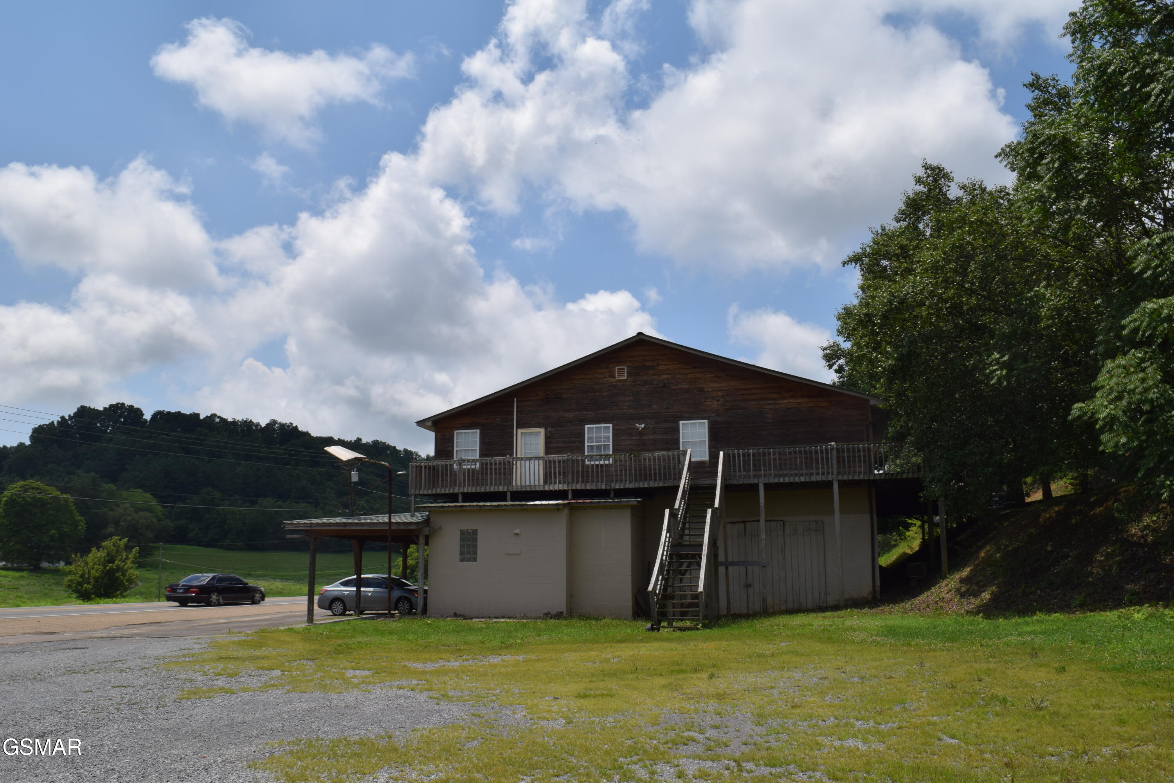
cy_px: 392
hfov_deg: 61.9
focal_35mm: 30
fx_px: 978
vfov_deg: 43.6
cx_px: 587
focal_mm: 20
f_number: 13
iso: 100
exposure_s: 1/200
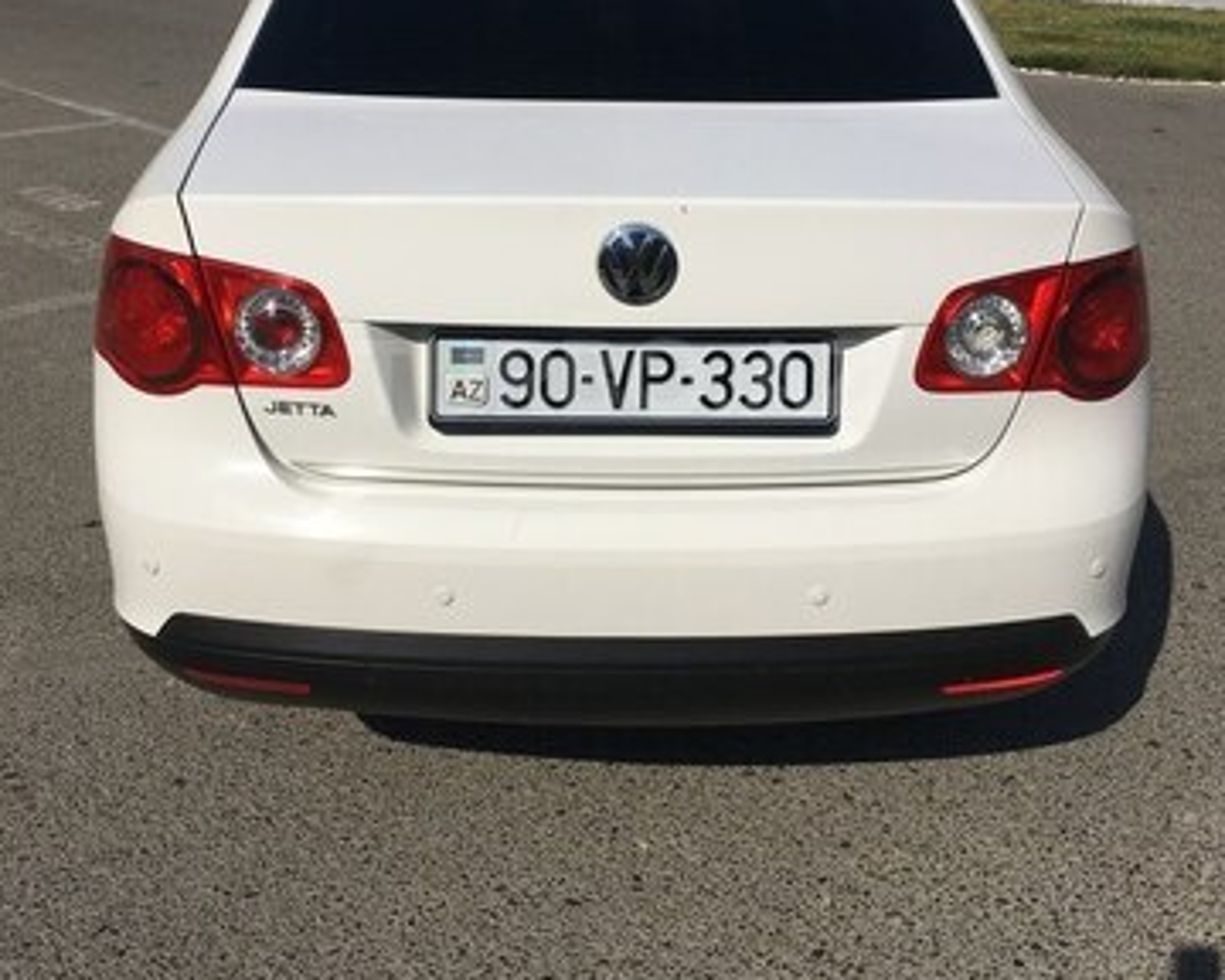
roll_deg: +2.2
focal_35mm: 39
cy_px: 378
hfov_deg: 46.8
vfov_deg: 38.0
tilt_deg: -19.5
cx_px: 616
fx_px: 1414
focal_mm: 4.15
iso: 25
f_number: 2.2
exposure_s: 1/4274
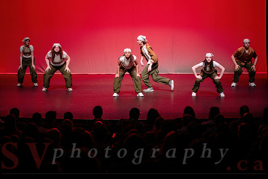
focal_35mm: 84
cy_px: 73
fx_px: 626
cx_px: 128
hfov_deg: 24.2
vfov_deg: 16.2
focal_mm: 70
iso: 1250
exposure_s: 1/500
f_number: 2.8
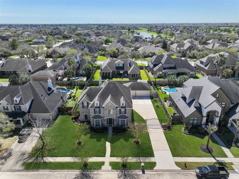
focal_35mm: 24
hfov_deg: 71.6
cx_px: 120
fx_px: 166
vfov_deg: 56.8
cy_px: 90
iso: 190
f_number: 2.8
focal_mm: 12.29
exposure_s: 1/4000
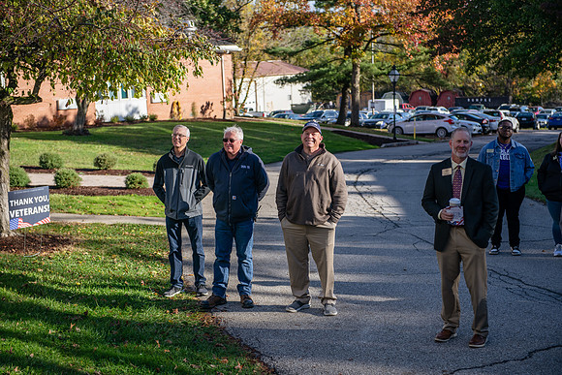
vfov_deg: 22.6
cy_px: 188
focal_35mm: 60
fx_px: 937
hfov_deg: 33.4
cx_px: 281
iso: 80
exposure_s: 1/500
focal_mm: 60
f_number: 3.5
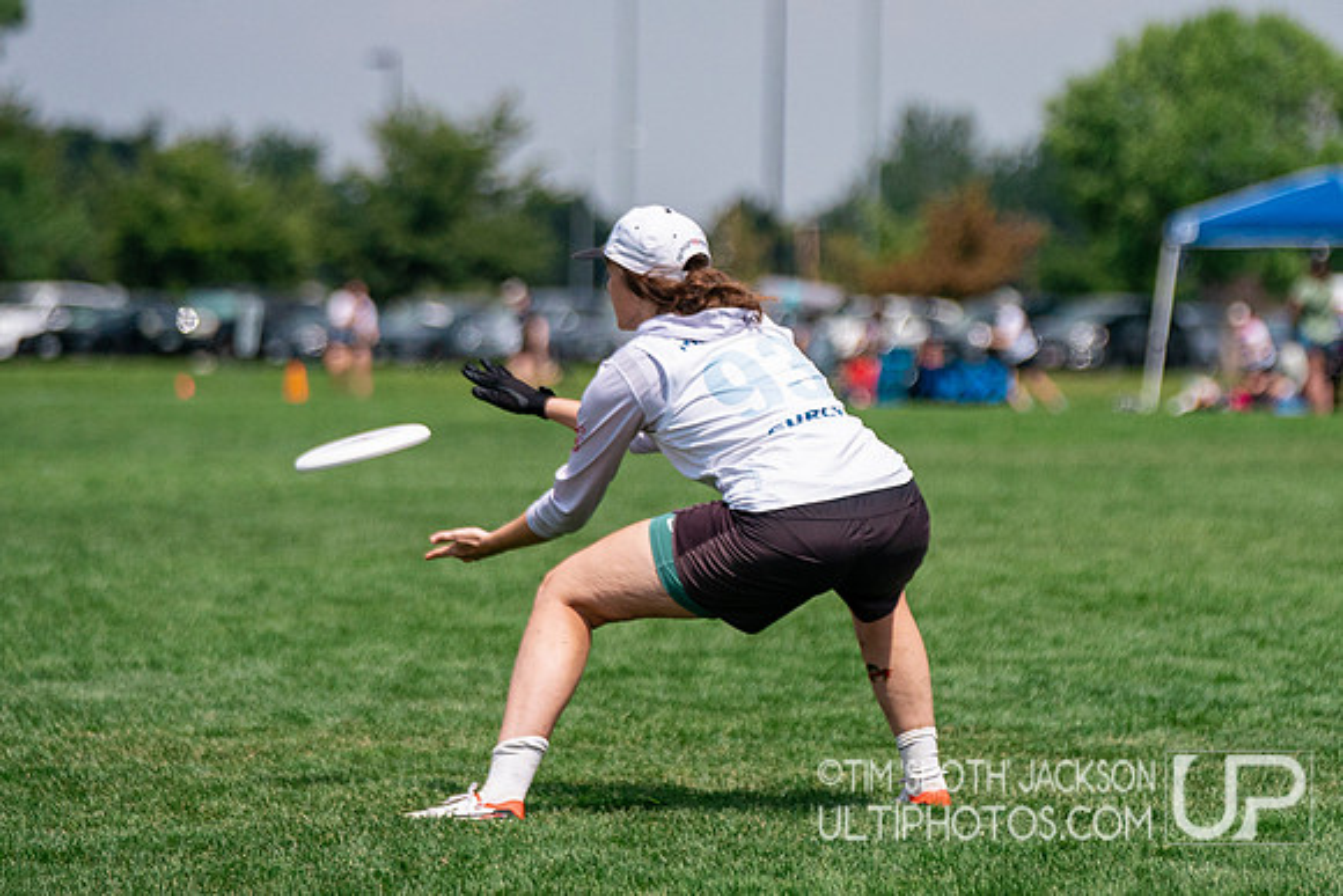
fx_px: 10156
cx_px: 851
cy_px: 411
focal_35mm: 272
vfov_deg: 5.1
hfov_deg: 7.6
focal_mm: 146
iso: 640
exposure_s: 1/16000
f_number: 2.8
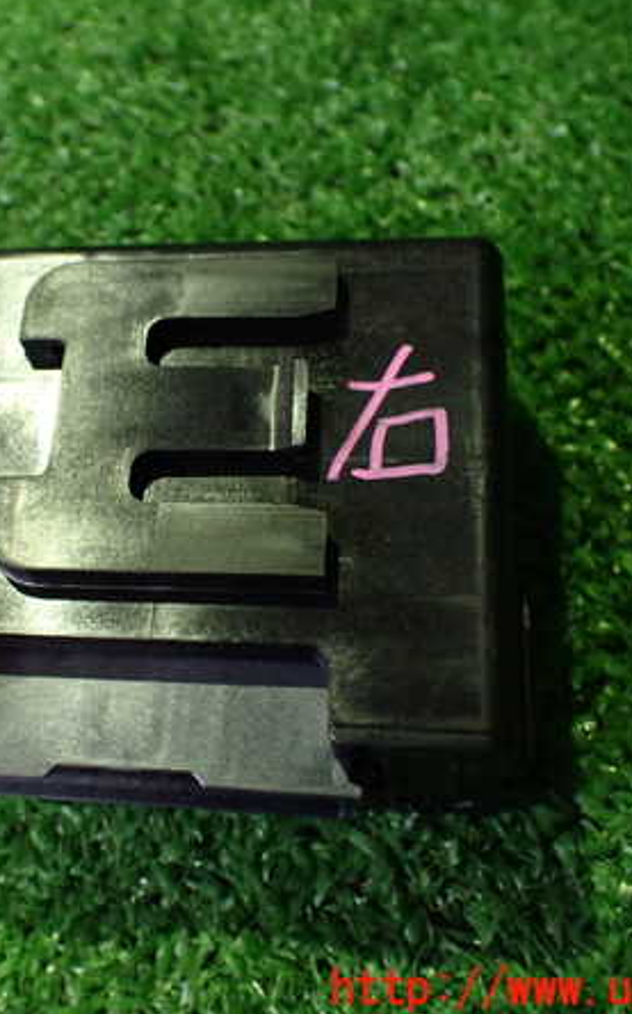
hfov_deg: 29.4
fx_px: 1187
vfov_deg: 46.2
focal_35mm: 43
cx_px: 162
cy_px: 505
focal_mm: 5.4
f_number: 2.3
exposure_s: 1/50
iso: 800
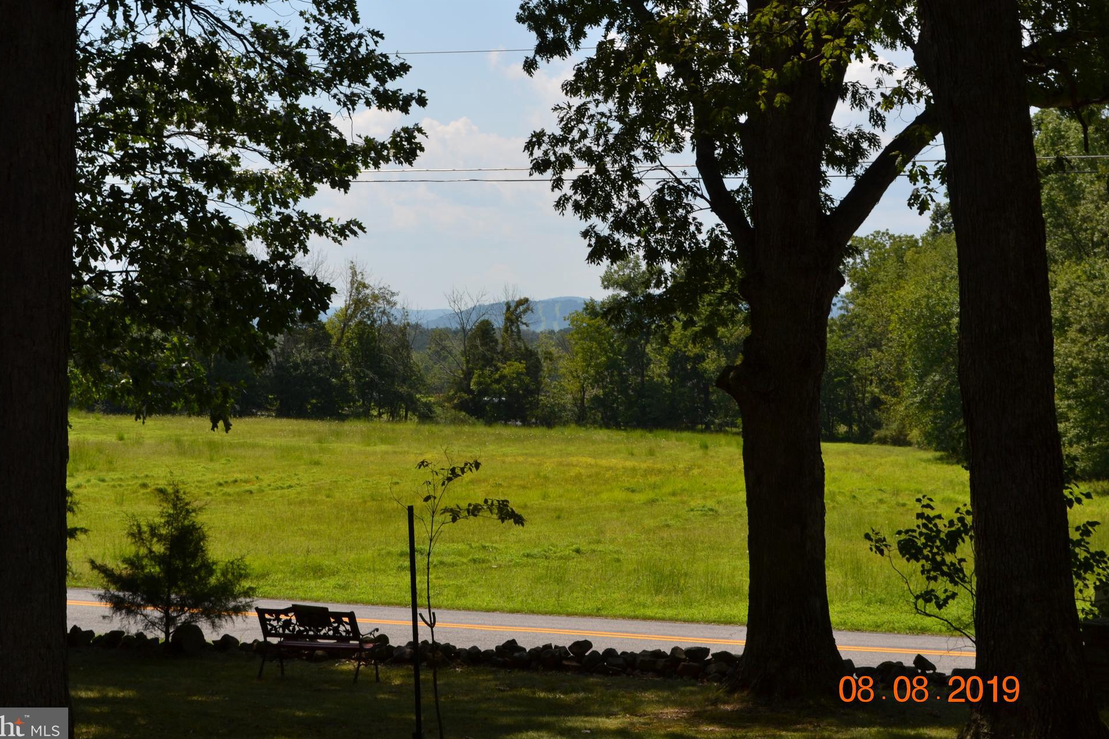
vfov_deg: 16.3
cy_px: 352
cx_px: 536
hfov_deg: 24.2
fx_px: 2587
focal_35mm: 84
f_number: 9
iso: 100
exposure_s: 1/200
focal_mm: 52
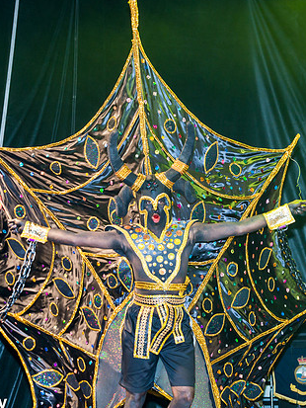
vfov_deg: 11.0
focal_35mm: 180
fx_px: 2120
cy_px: 230
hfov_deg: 8.3
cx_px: 160
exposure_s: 1/250
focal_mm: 100
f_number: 5.6
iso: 2000
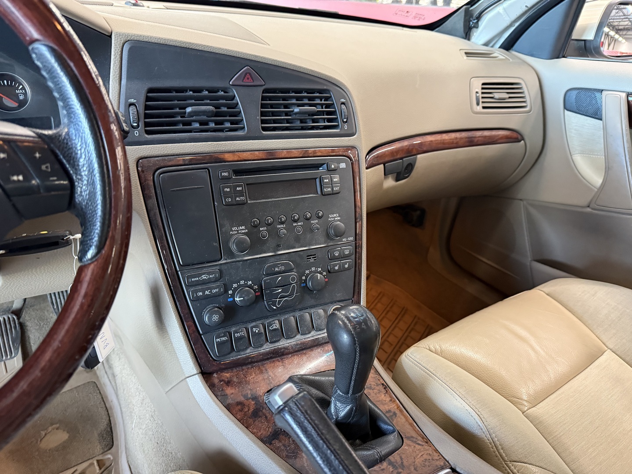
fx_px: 438
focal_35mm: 24
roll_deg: -5.1
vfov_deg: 56.8
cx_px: 316
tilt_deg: -24.1
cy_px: 237
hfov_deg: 71.6
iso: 500
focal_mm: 6.76
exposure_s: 1/60
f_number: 1.78
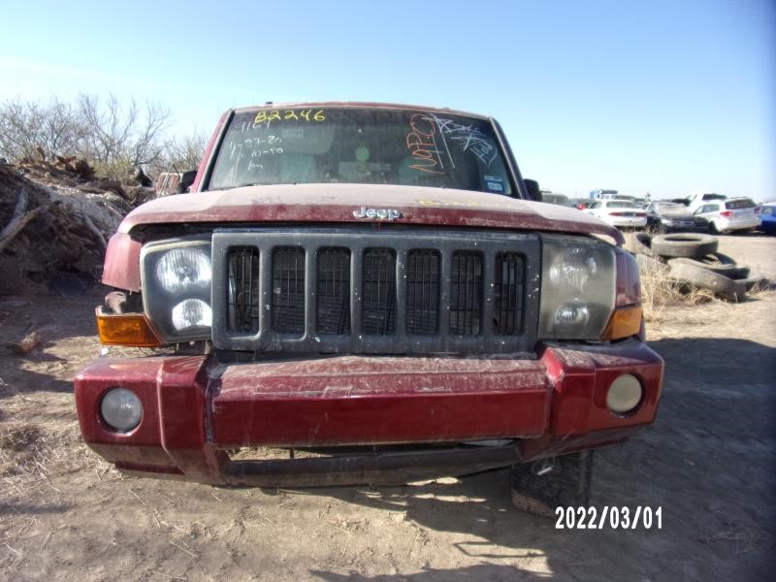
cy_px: 291
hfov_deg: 71.6
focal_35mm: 24
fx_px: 538
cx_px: 388
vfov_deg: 56.8
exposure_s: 1/600
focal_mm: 4.3
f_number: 3.3
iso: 80
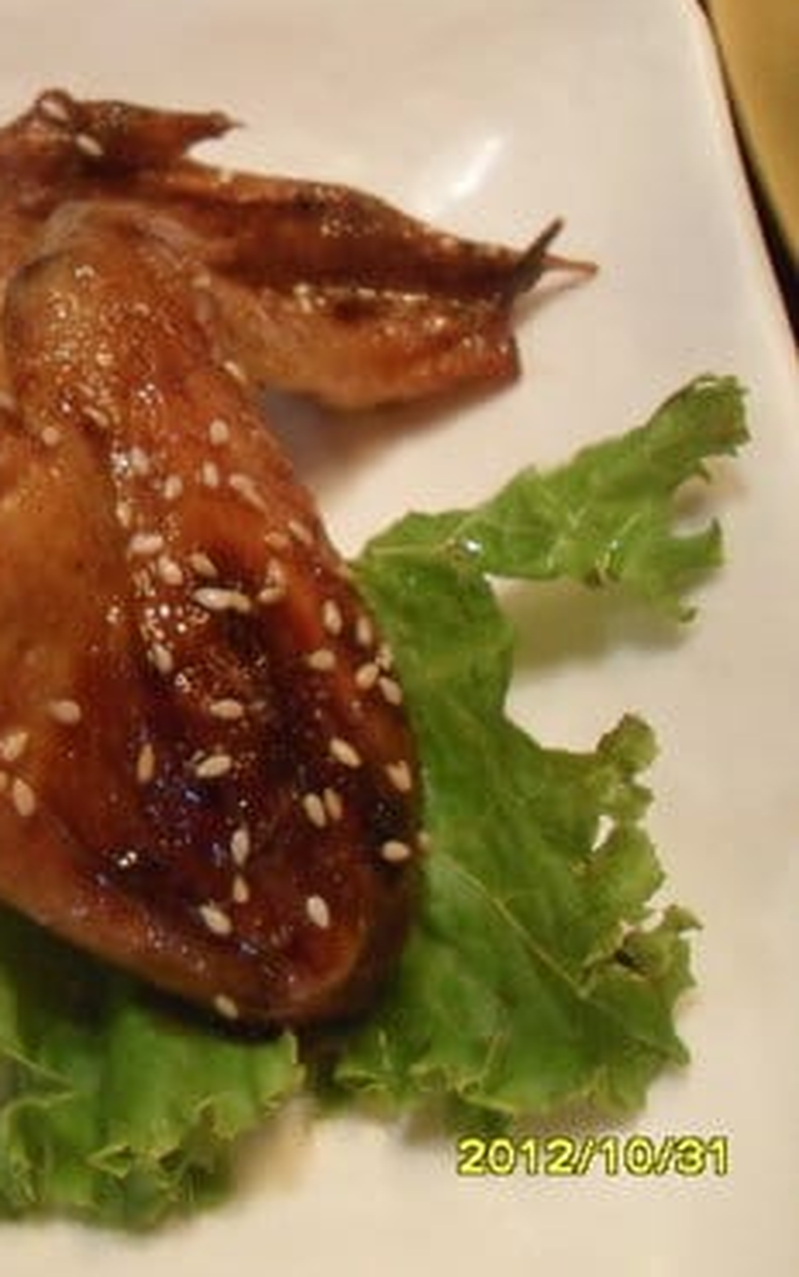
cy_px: 635
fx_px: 1741
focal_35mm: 50
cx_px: -59
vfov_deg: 40.3
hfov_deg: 24.3
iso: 400
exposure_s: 1/20
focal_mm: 6.2
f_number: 2.8
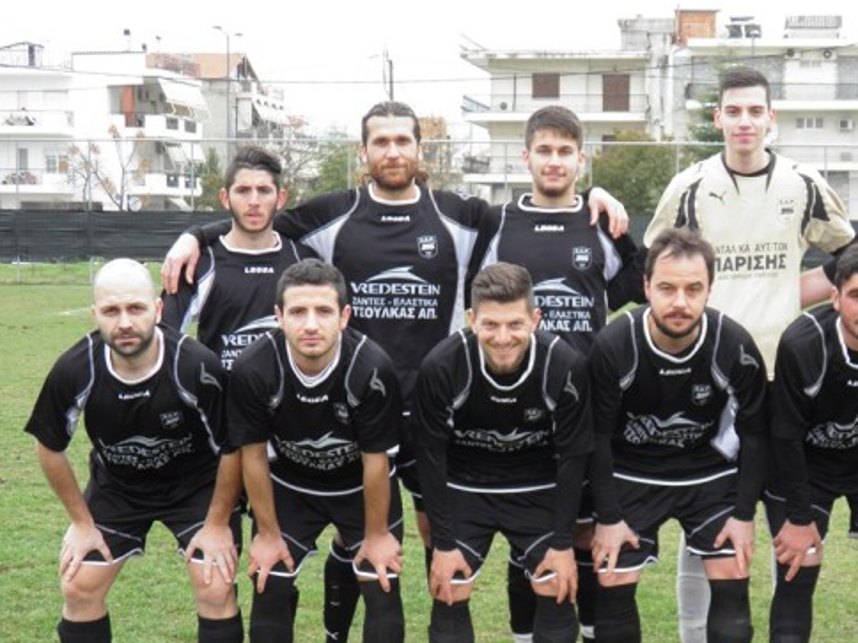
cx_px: 573
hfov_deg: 25.8
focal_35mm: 75
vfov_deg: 19.6
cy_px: 410
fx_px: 1859
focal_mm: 10
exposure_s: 1/80
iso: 50
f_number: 3.6
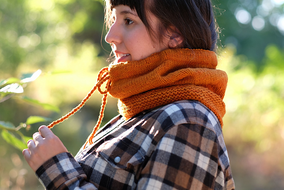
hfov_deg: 24.2
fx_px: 663
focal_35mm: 84
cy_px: 95
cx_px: 142
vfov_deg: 16.3
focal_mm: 56
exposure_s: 1/180
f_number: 2.2
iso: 200
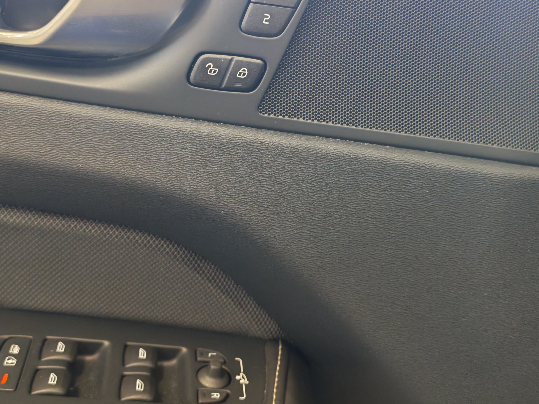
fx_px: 654
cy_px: 156
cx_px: 253
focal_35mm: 42
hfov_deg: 44.8
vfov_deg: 34.2
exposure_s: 1/100
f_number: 1.9
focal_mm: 6.12
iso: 856
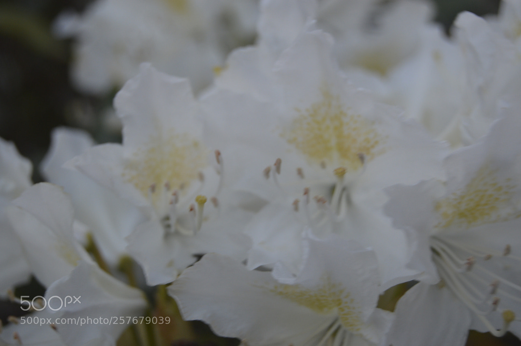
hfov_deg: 24.6
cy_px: 173
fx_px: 1193
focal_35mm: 82
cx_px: 260
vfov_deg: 16.5
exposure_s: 1/125
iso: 360
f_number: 5.6
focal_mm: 55
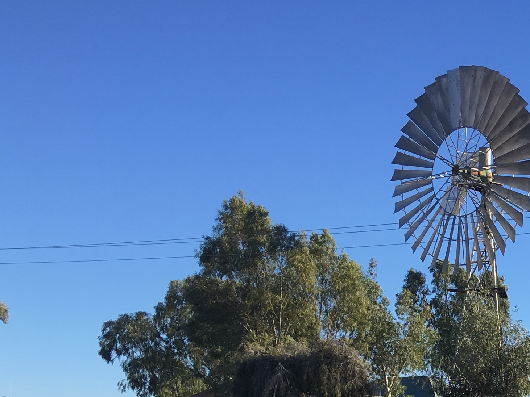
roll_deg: -0.3
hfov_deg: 22.0
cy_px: 545
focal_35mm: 80
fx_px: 1225
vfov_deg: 17.1
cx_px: 686
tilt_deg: -2.7
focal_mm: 4.15
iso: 25
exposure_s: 1/986
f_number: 2.2
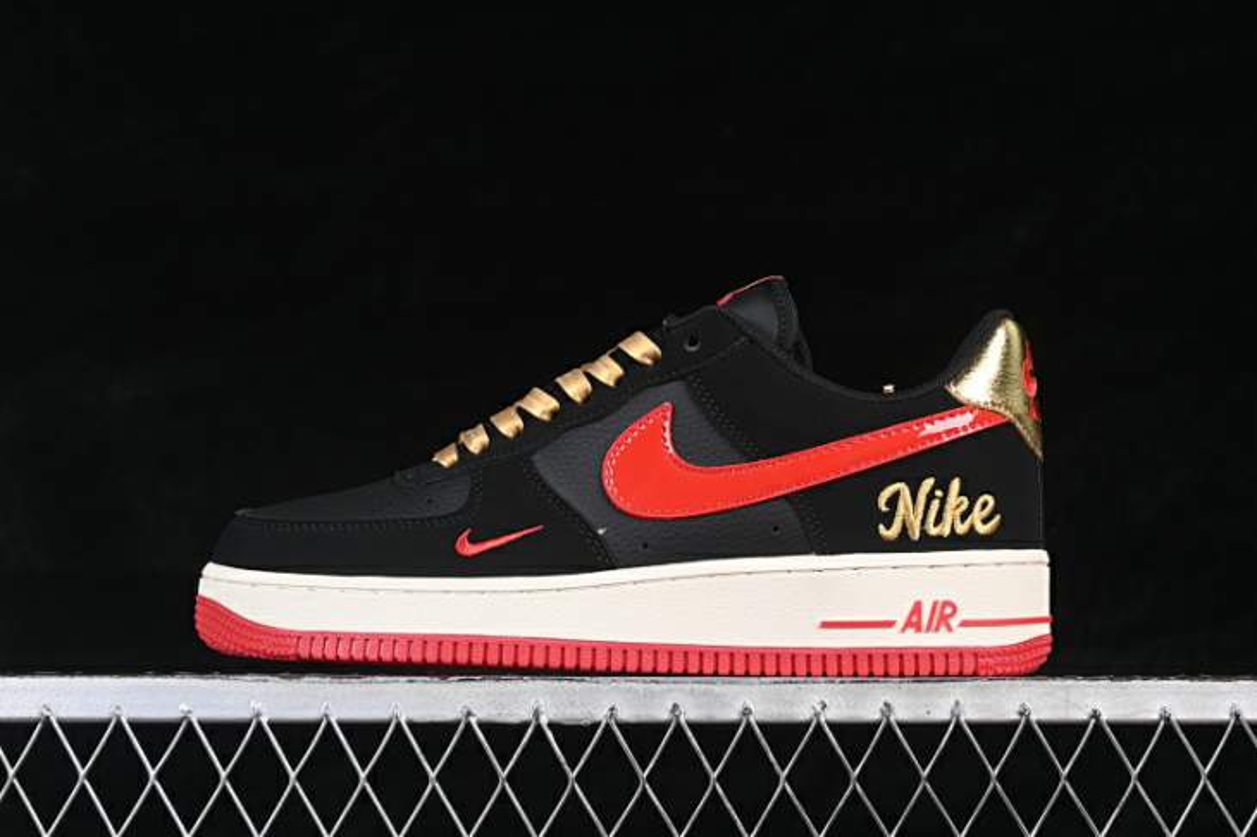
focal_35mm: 75
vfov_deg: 18.2
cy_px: 418
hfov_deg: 27.0
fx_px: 2617
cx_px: 628
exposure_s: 1/60
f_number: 6.3
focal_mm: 50
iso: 160
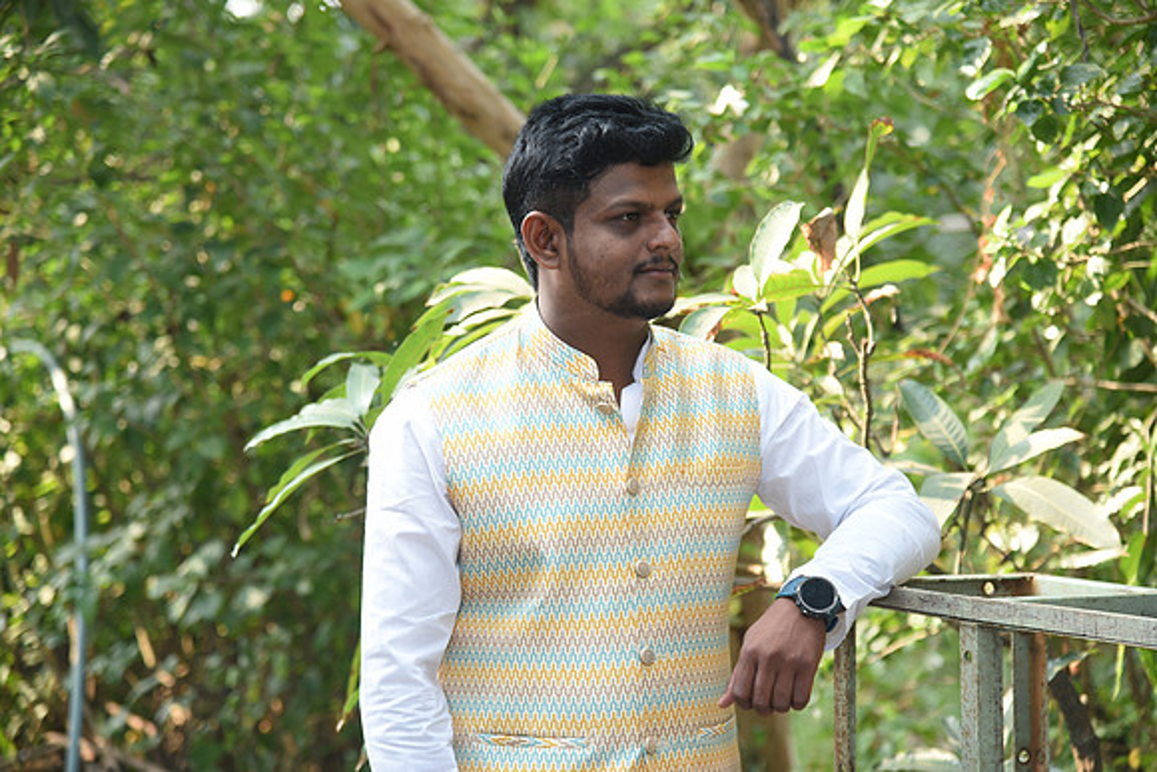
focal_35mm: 120
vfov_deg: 11.4
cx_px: 578
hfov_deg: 17.1
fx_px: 3857
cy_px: 386
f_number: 4.5
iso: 400
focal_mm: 120
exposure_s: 1/160
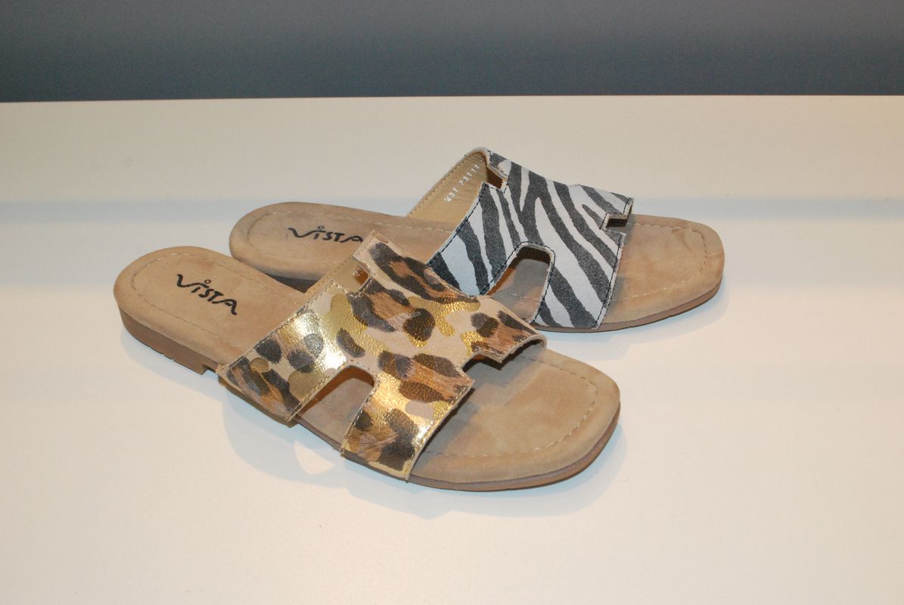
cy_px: 302
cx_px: 452
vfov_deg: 34.3
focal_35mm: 39
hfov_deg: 49.5
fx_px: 981
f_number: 10
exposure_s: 1/200
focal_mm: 26
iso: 1600
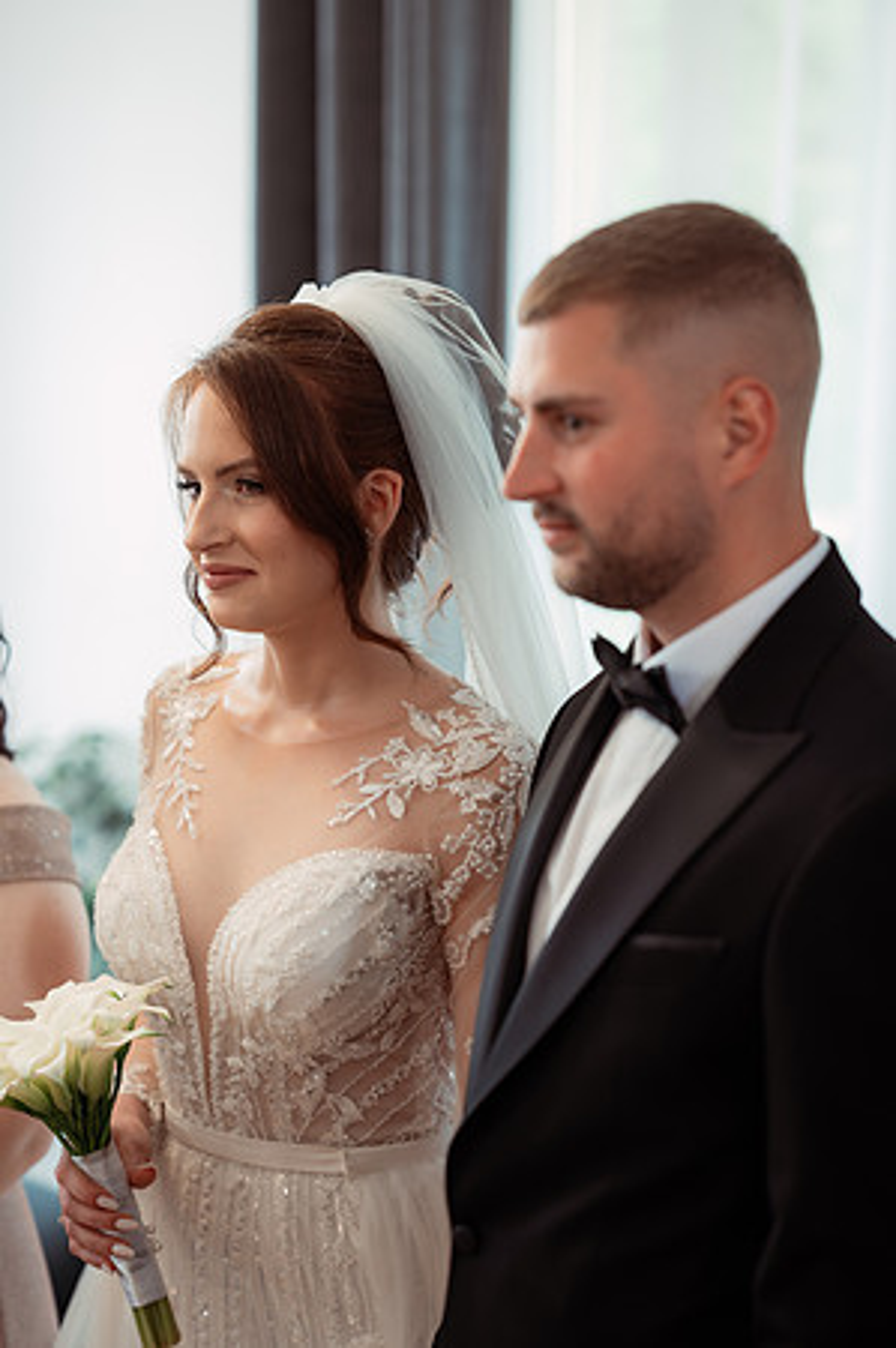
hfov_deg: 16.0
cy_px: 674
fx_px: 3180
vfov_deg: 23.9
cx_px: 448
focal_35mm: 85
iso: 1000
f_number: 2.5
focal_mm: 85
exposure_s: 1/320
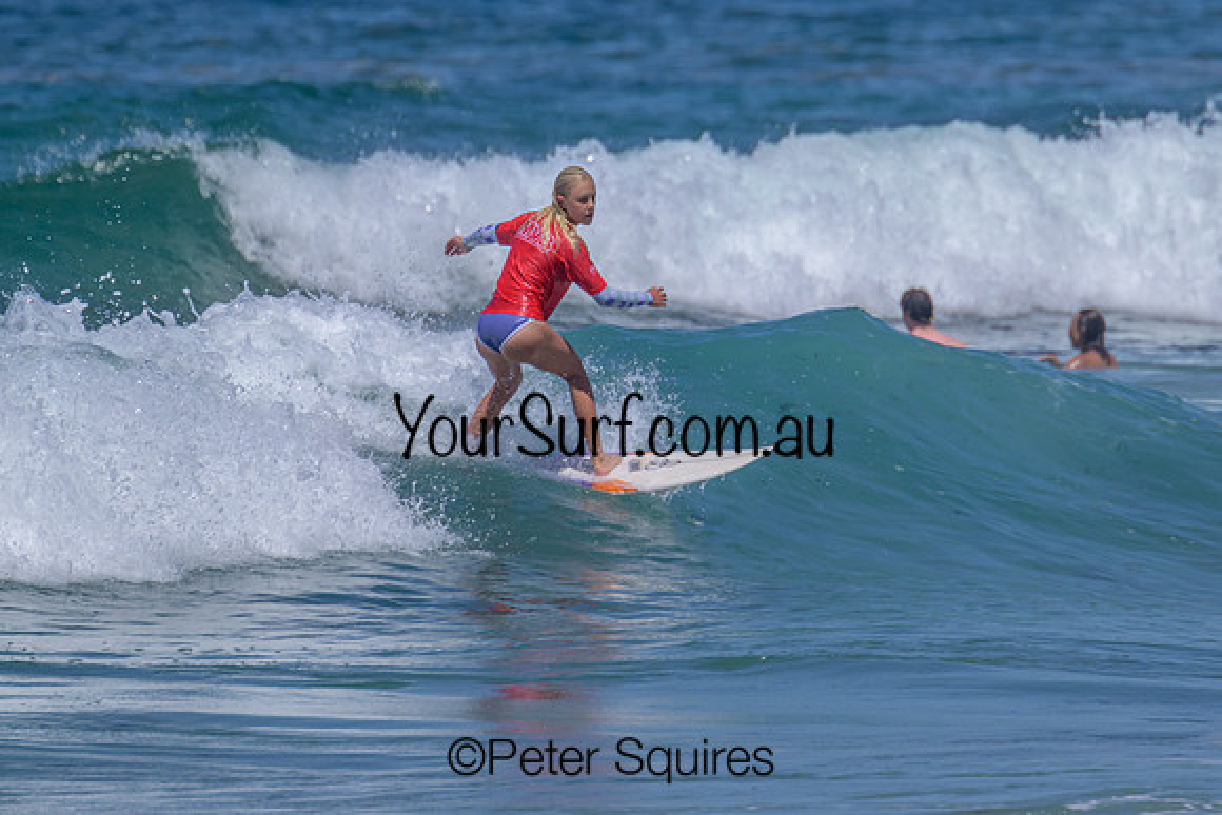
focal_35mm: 987
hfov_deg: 2.1
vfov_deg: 1.4
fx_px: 33499
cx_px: 754
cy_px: 312
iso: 560
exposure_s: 1/2000
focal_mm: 800
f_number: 11
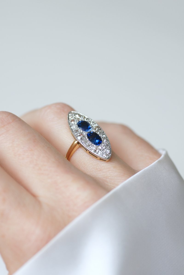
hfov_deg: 13.0
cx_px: 92
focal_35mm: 105
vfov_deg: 19.5
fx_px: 805
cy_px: 138
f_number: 4
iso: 200
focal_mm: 70
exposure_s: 1/125
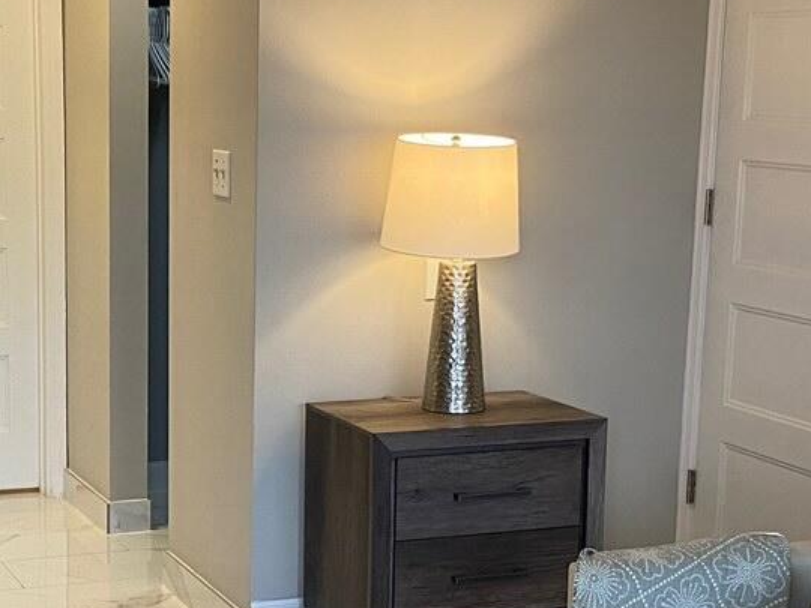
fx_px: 1804
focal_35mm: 77
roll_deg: -0.8
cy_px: 420
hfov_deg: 25.2
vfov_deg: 19.1
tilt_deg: -11.6
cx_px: 261
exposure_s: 1/60
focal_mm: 4.25
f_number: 1.8
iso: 80
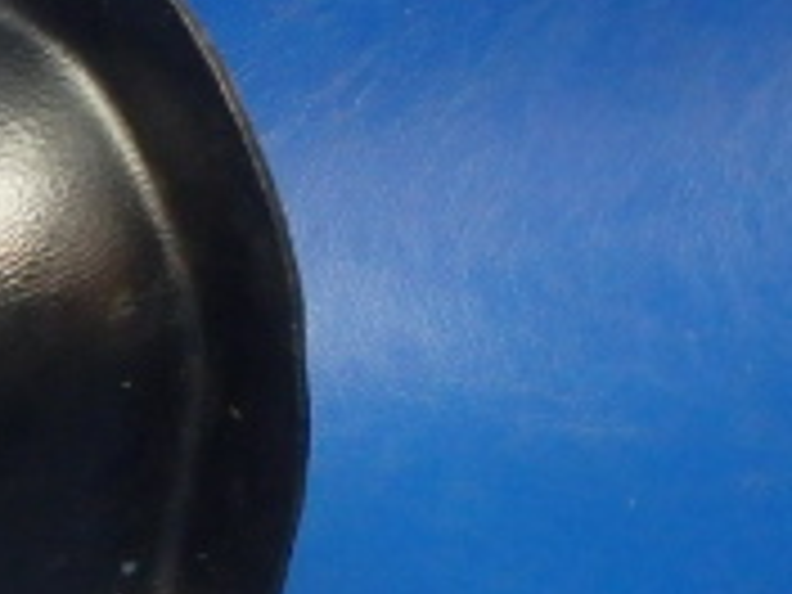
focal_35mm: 102
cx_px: -603
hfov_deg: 16.4
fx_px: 2334
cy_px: 428
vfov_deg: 14.5
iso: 800
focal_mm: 5
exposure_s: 1/25
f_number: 3.9
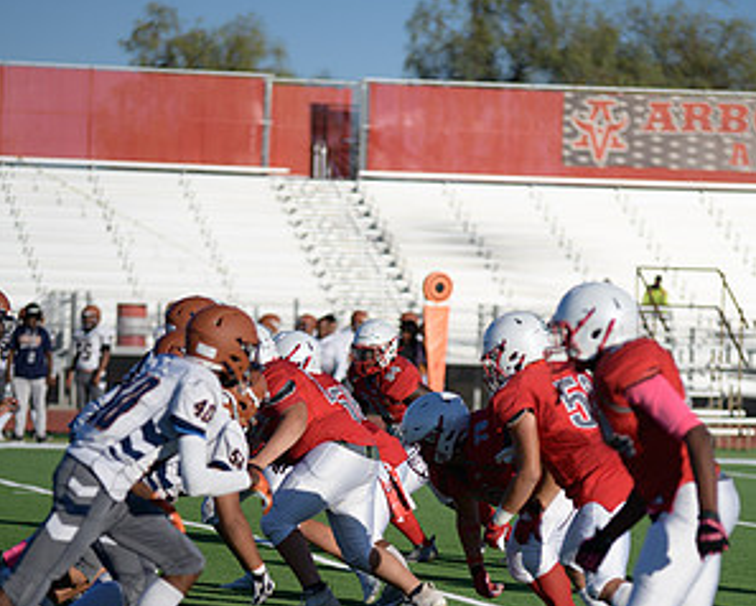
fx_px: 4455
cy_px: 484
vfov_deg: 7.8
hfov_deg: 9.7
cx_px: 377
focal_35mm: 199
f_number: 2.8
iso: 160
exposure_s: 1/5000
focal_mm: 140
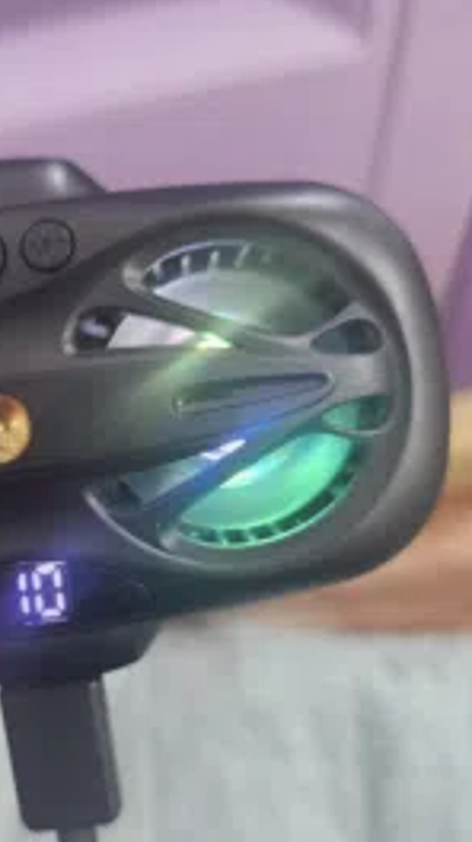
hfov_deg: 29.8
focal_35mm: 38
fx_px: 848
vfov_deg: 52.7
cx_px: 48
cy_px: 472
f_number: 1.7
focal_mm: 6.3
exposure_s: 1/32.6
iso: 320
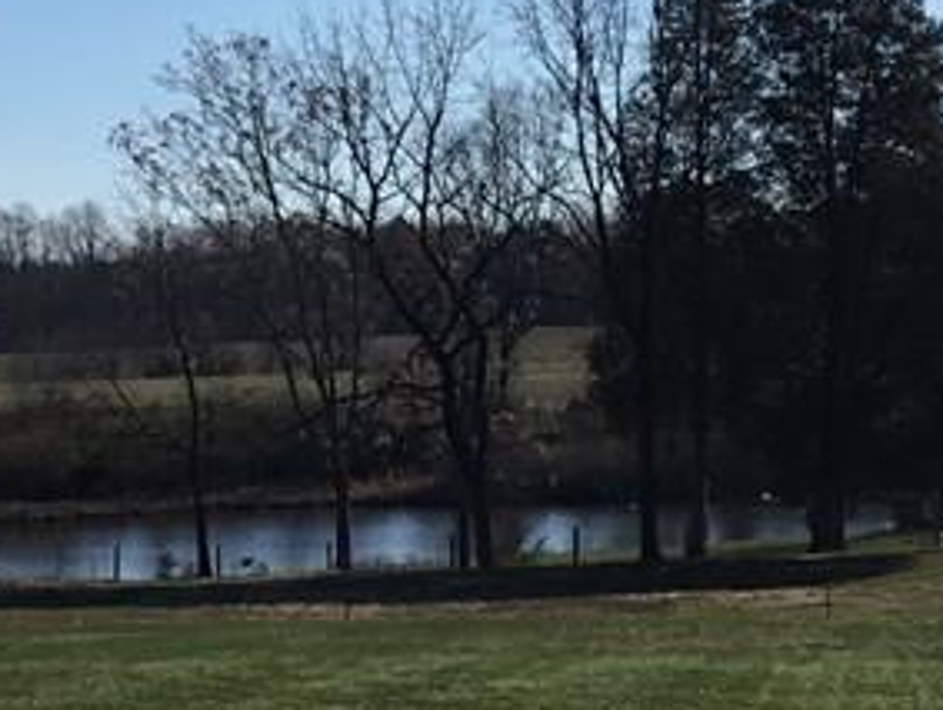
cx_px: 486
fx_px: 3055
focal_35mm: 112
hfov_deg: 17.5
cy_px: 460
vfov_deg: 13.2
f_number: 2.4
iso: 25
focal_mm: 3.3
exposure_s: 1/1988
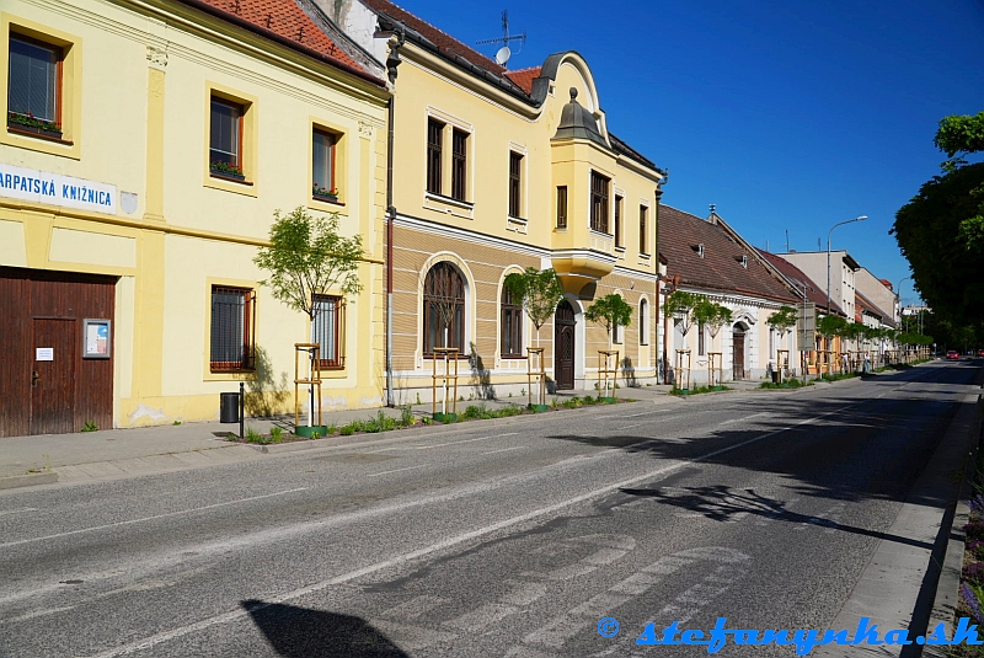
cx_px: 492
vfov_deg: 43.7
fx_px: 821
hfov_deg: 61.9
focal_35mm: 30
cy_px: 329
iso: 100
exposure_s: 1/320
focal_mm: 30
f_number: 7.1
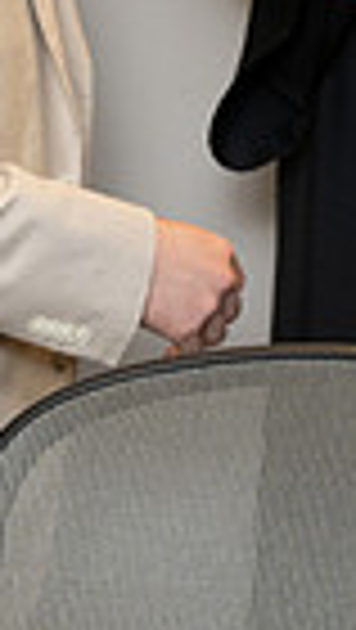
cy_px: -223
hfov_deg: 4.6
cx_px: 910
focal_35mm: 260
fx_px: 4353
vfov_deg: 8.2
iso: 640
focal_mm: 60
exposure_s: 1/125
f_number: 5.6
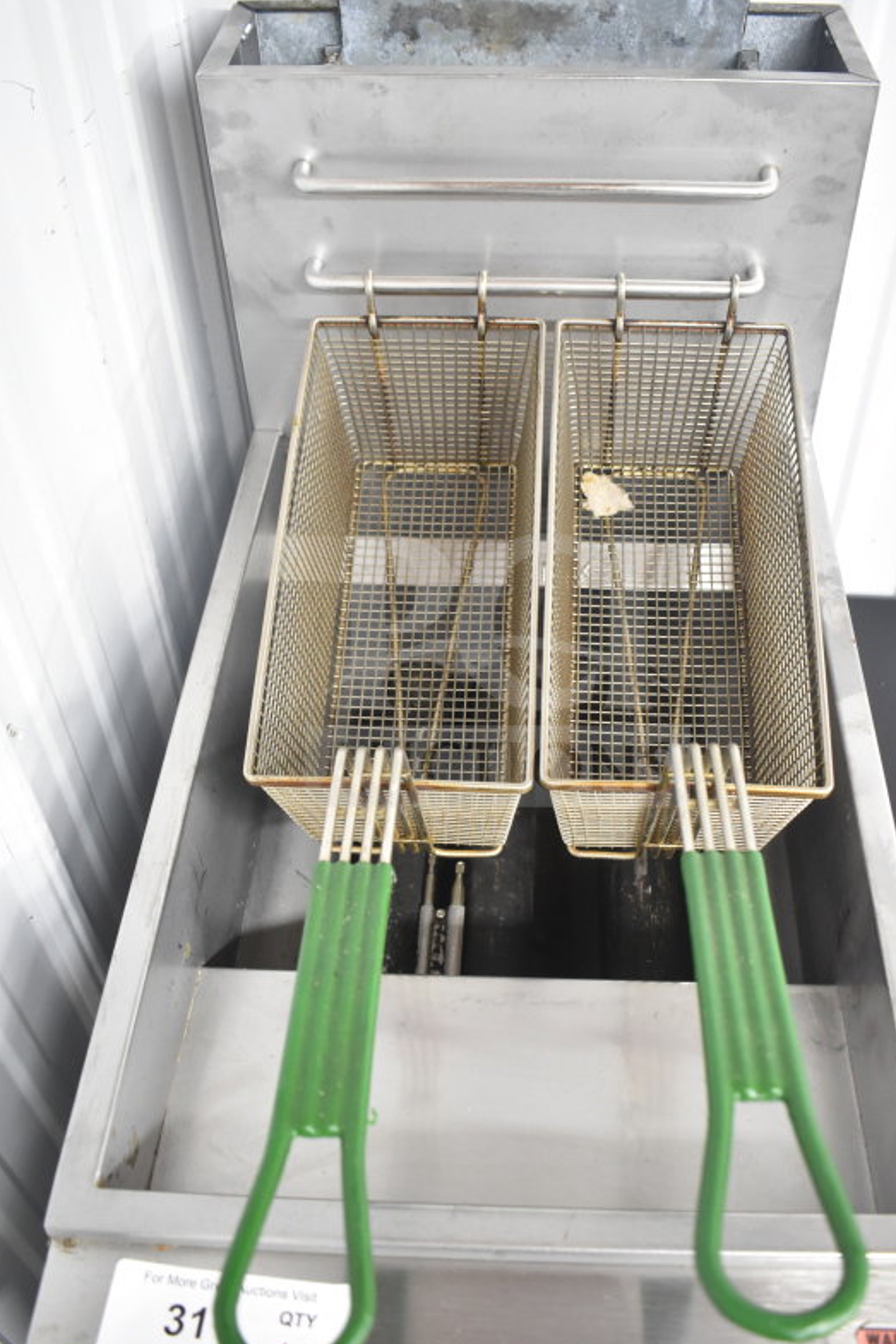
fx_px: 1306
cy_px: 671
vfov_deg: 54.4
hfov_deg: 37.8
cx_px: 497
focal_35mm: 35
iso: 1250
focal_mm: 20
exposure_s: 1/30
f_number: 3.5
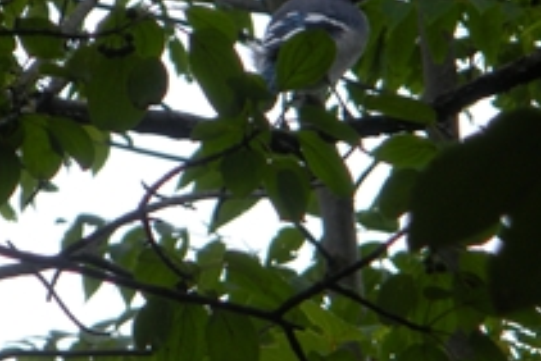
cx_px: 208
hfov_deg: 3.9
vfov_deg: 2.6
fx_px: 8000
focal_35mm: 532
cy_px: 154
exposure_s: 1/290
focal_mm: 31.5
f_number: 5.6
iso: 64
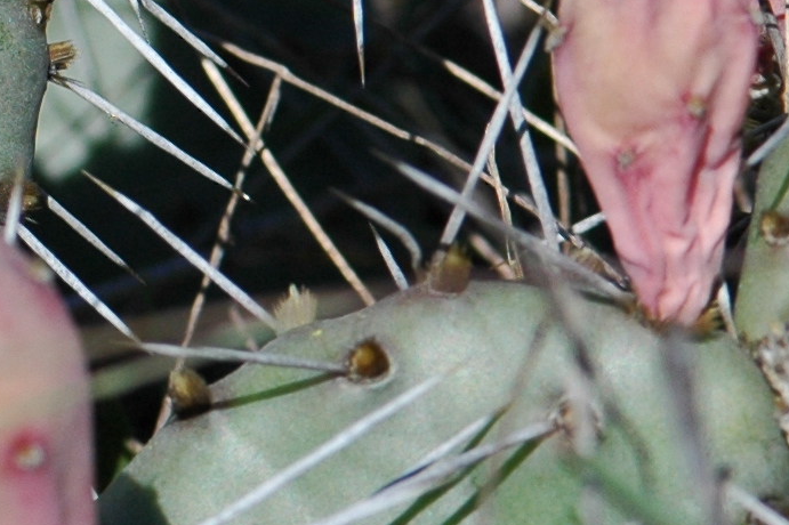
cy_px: 84
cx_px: -410
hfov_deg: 3.0
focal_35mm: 685
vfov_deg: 2.0
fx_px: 15009
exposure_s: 1/640
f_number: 8
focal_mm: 105
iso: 200
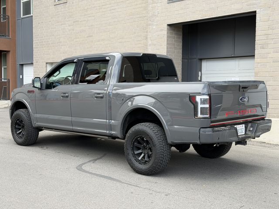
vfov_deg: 30.3
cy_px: 104
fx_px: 387
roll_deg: -0.5
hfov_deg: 39.7
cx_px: 140
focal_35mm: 48
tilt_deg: -2.2
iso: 64
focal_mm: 6.76
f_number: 1.78
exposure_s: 1/583
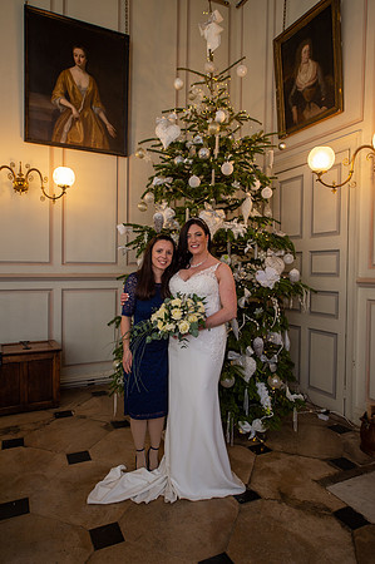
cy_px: 282
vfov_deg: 73.8
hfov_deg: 53.0
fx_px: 376
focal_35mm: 24
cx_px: 188
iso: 500
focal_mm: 24
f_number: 3.5
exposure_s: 1/80
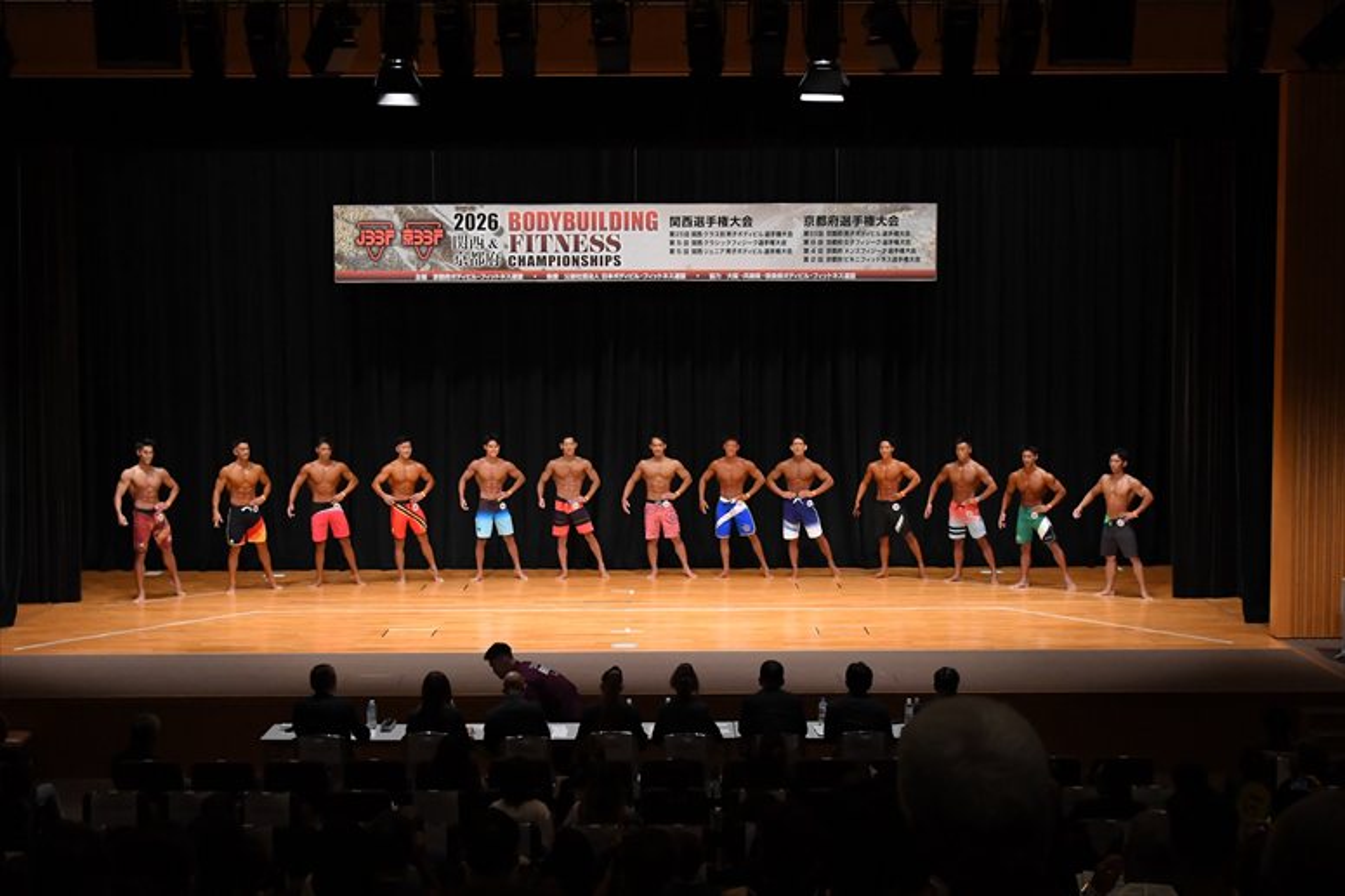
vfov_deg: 23.8
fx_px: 2129
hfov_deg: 35.1
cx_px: 672
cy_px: 448
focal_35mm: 57
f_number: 5.6
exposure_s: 1/400
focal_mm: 38
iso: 4000
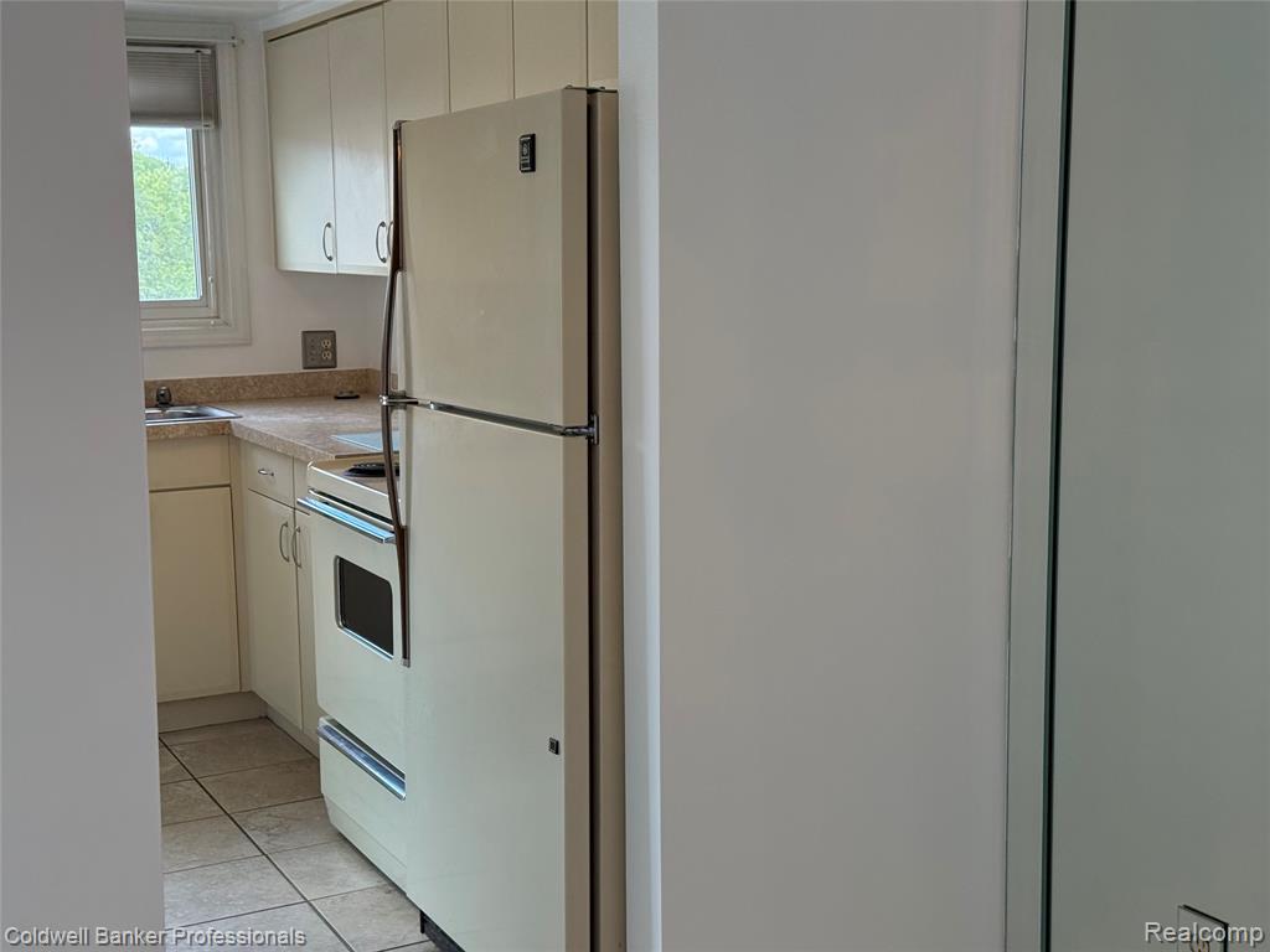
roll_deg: +1.7
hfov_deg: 39.7
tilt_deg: -7.6
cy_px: 476
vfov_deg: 30.3
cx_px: 635
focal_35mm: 48
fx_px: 1761
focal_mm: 6.76
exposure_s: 1/240
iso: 160
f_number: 1.78
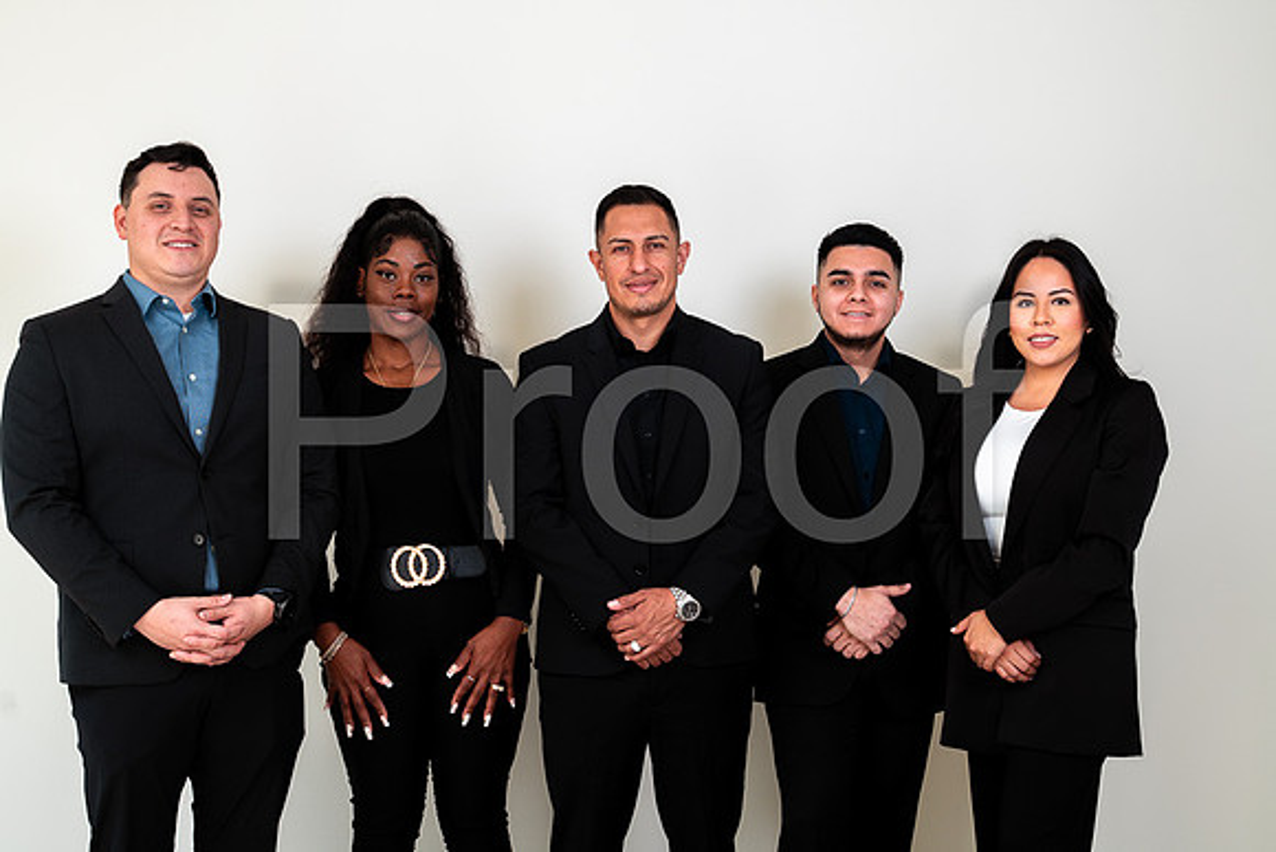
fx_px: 1843
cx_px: 638
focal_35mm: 52
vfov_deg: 26.0
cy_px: 426
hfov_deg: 38.2
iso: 200
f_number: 5.6
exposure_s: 1/160
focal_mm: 52
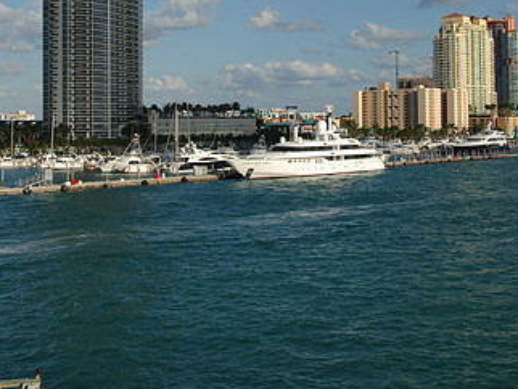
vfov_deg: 25.4
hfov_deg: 33.8
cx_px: 270
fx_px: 854
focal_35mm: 57
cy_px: 96
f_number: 8.5
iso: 100
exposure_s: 1/320
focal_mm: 22
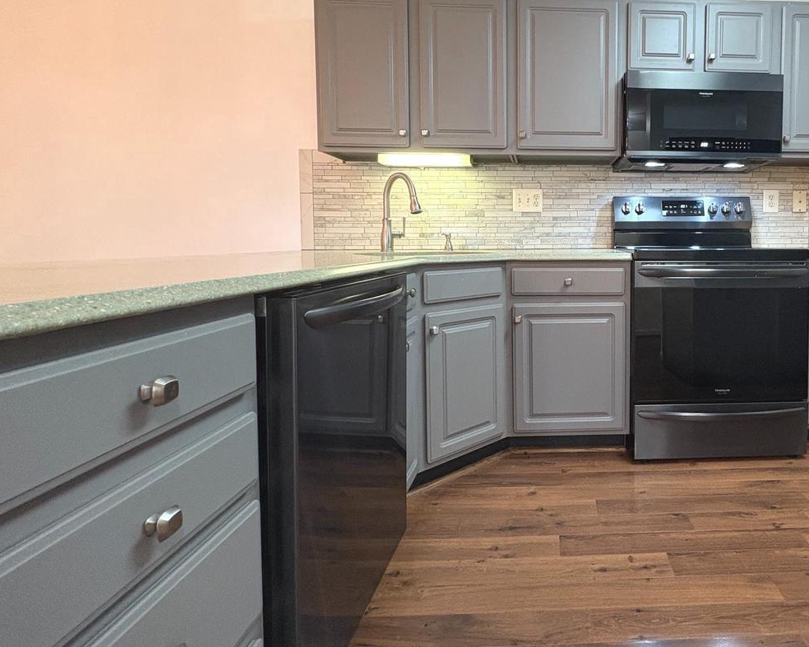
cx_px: 569
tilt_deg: -2.9
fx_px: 479
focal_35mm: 20
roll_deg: +0.2
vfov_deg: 67.5
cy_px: 263
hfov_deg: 76.5
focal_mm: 2.22
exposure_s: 1/60
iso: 400
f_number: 2.2
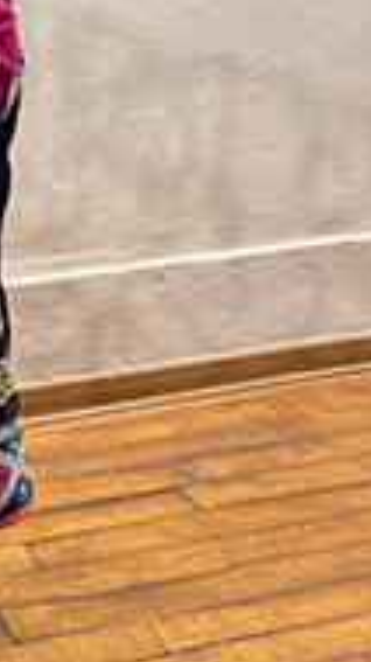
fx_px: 1262
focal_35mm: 72
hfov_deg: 15.2
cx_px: -214
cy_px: -35
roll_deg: +2.0
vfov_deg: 27.3
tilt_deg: -6.9
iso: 125
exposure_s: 1/60
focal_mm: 5.7
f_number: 1.5
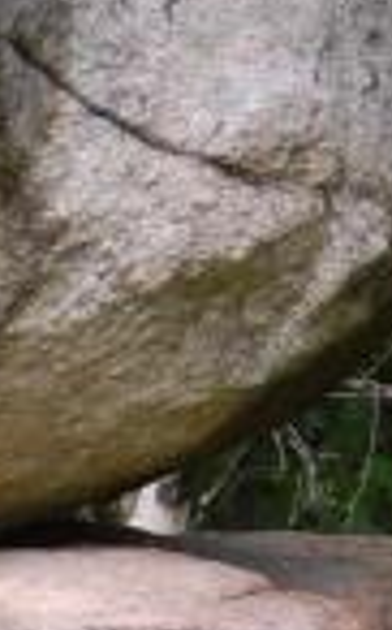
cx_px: -416
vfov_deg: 2.4
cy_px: 1005
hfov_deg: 1.5
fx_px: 14729
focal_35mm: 860
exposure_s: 1/320
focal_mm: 80
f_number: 4.5
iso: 400
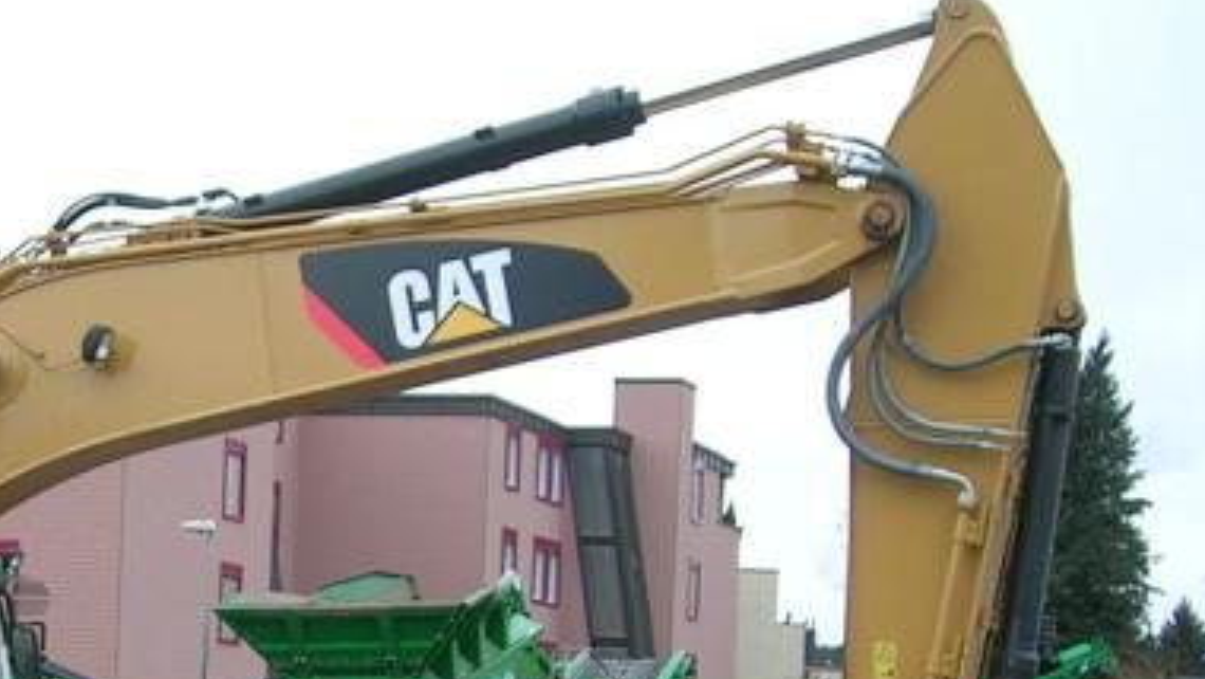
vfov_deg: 10.8
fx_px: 3516
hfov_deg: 19.1
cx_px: 95
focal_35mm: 110
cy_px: 866
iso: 50
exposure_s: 1/211
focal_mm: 7.3
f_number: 3.1
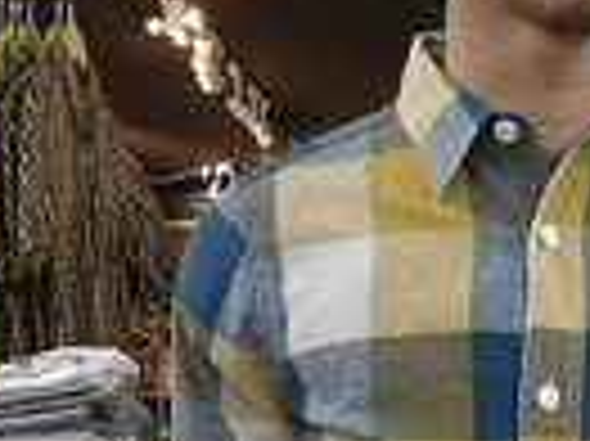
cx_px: 504
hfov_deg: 21.2
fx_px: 1550
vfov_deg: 15.5
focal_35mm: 91
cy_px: 560
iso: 800
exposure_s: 1/50
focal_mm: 6.1
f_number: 3.8
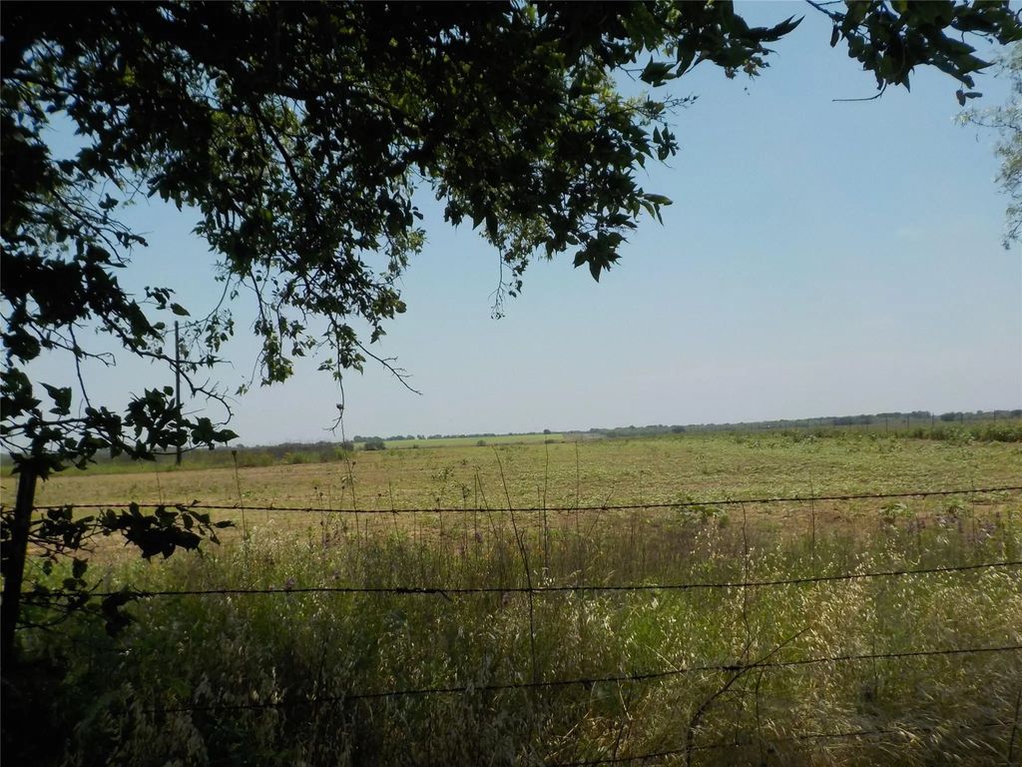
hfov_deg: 60.0
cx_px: 511
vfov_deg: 46.8
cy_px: 384
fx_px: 886
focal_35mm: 30
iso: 125
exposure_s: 1/2000
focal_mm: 4.1
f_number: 3.3
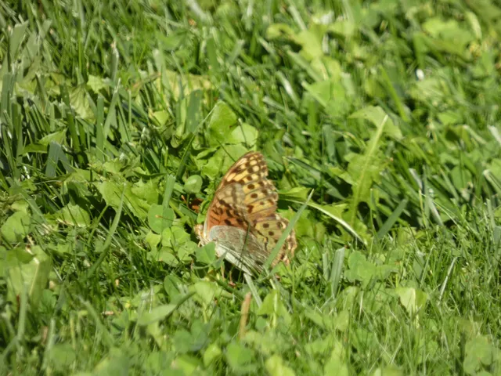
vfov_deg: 1.5
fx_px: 14473
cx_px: 250
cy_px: 188
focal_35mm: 1000
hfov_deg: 2.0
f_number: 5.6
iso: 80
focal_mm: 179.2
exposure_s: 1/125
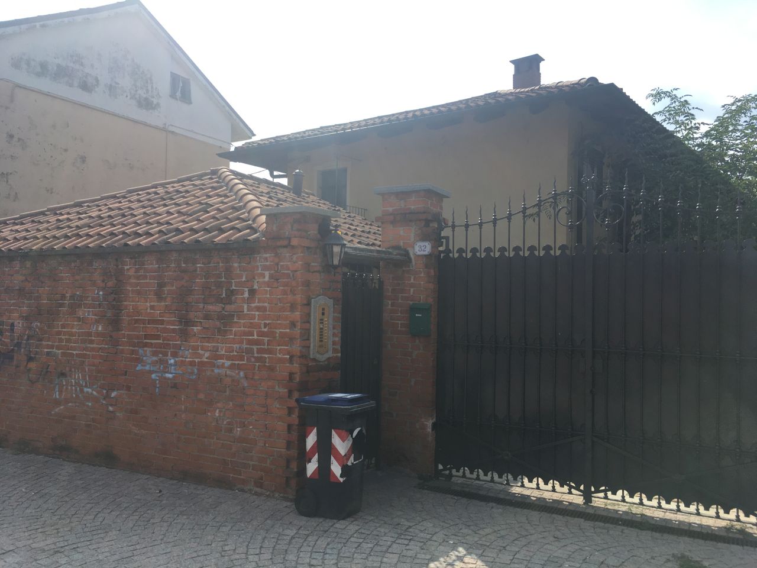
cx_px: 378
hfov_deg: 61.7
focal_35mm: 29
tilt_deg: +2.3
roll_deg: -1.0
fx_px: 634
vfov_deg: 48.2
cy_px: 284
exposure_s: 1/1183
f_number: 2.2
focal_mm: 4.15
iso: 25
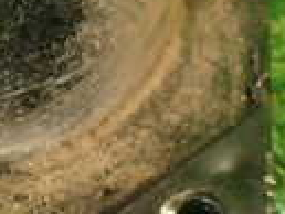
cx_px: -86
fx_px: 956
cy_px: -31
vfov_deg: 12.5
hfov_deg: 16.1
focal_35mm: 116
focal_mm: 4.5
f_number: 2
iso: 320
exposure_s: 1/30
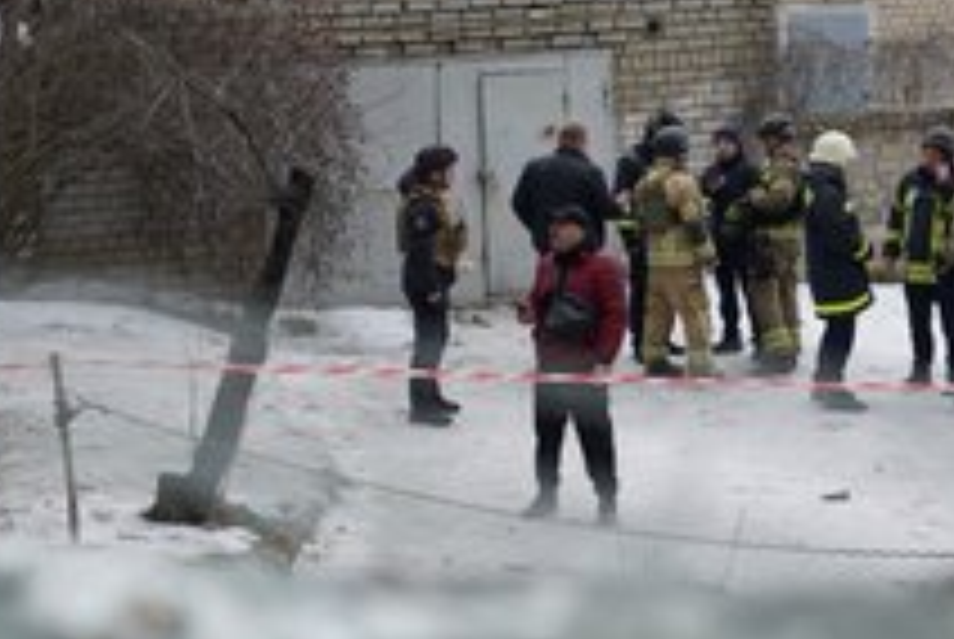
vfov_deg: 10.4
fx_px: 3503
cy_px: 317
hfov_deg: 15.5
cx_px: 544
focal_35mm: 132
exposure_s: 1/160
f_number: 4
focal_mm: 70
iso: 200
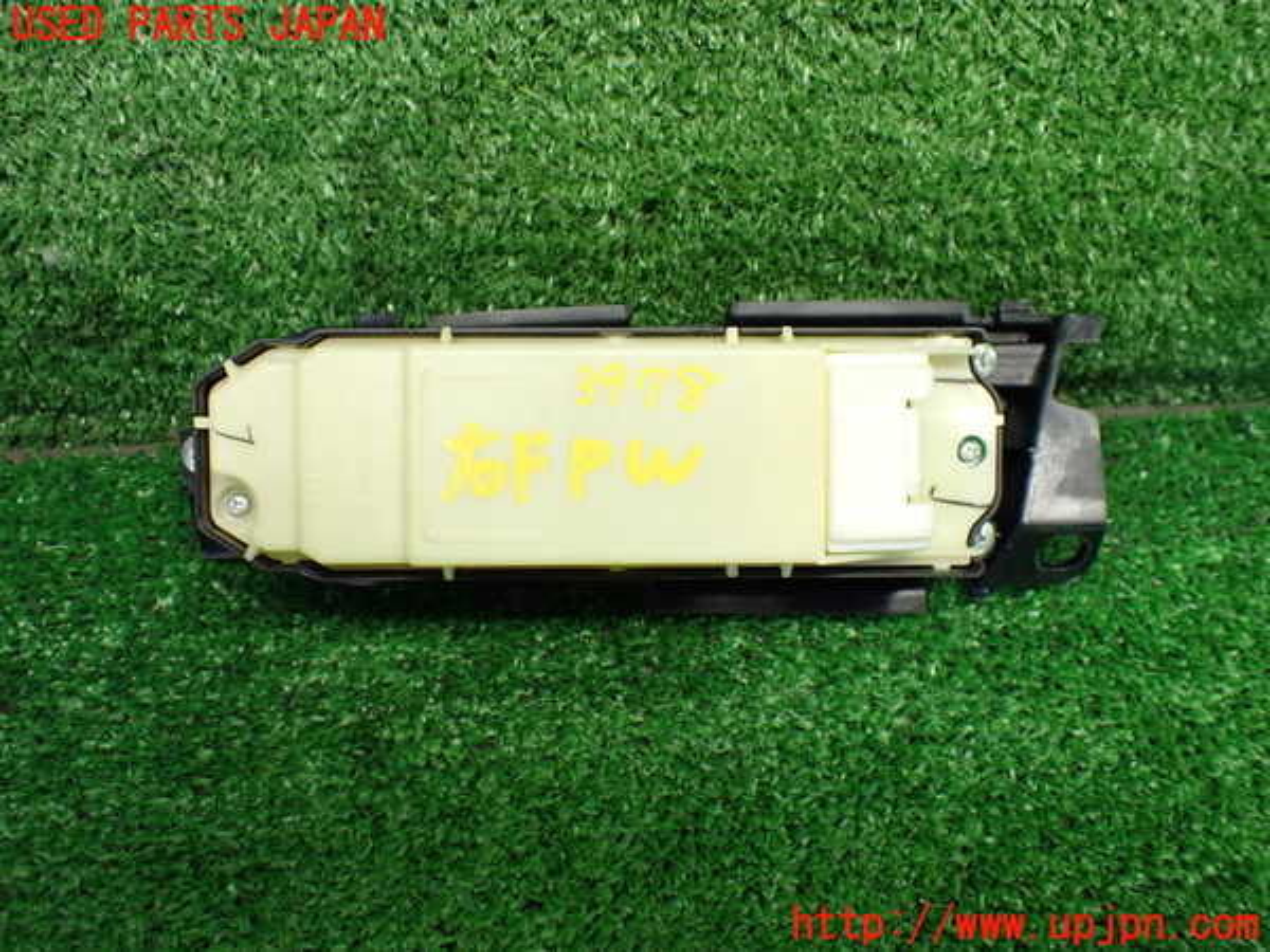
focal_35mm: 30
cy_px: 476
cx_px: 635
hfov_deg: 60.0
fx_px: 1101
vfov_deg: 46.8
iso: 800
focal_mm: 5.4
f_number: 2.3
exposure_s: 1/125
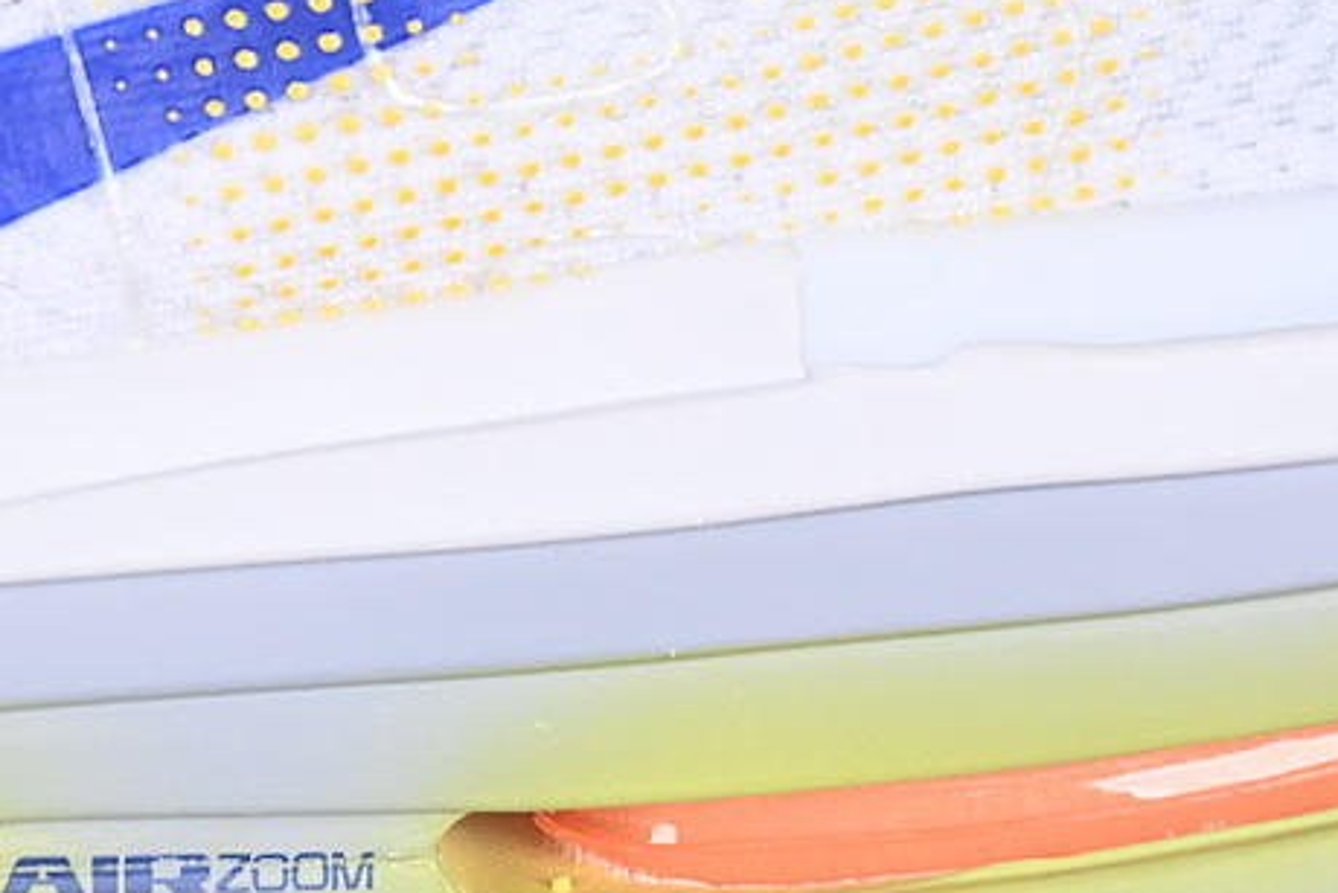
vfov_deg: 7.8
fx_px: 6543
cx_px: 221
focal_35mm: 176
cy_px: 239
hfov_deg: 11.6
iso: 160
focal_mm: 50
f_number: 7.1
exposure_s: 1/80
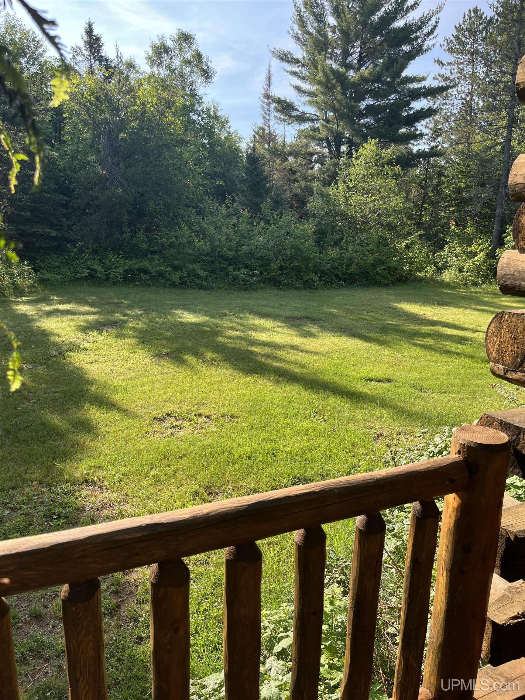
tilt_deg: -15.1
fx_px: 526
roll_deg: -1.1
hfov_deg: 53.1
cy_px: 350
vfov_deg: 67.3
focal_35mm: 26
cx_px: 262
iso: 50
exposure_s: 1/804
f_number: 1.6
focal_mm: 5.1
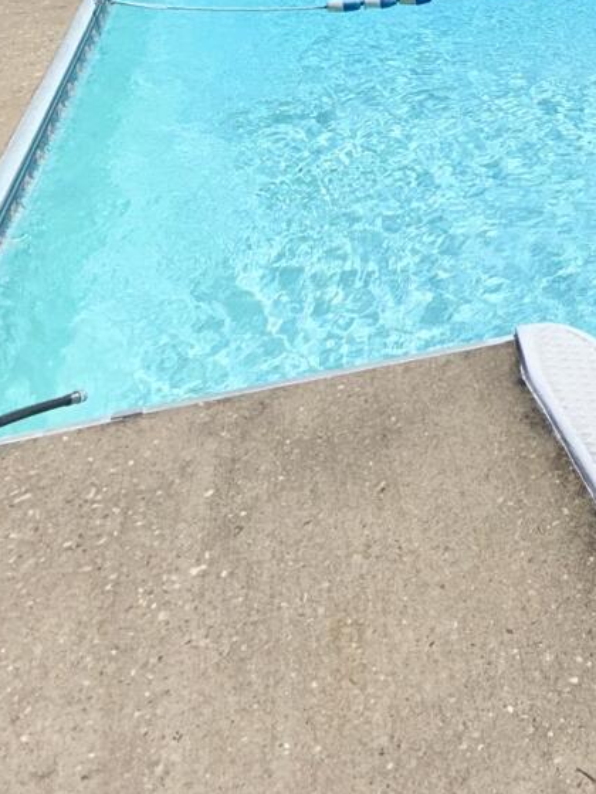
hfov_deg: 26.7
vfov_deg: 35.0
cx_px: 664
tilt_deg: -22.6
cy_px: 17
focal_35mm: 50
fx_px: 1148
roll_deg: +0.3
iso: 16
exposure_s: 1/3289
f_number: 2.2
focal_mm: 2.22
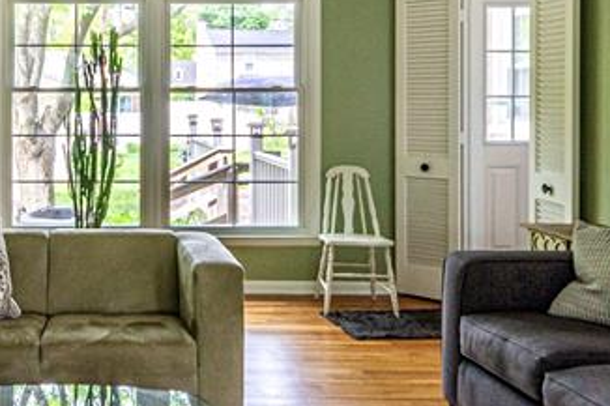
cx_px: 191
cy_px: 149
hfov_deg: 43.7
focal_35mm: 44
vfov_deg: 30.3
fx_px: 745
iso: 200
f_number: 8
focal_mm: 14
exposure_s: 1/50
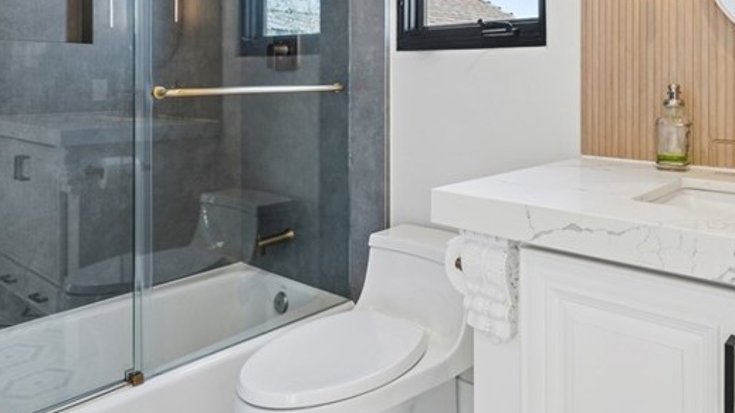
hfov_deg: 65.2
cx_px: 457
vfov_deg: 38.5
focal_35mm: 29
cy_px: 79
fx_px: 565
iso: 400
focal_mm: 14
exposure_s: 1/30
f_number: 8
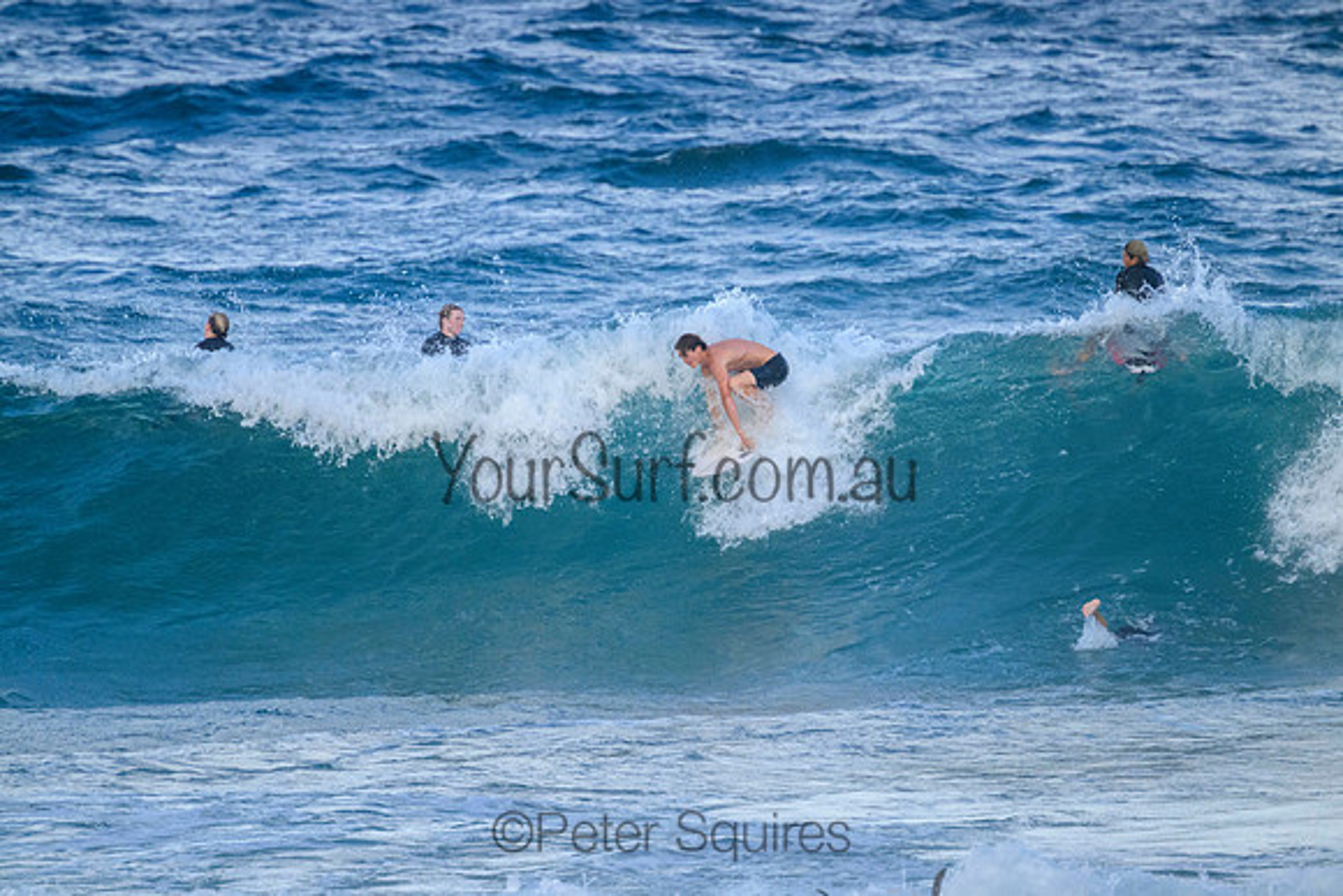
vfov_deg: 1.7
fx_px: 29850
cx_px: 672
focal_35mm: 800
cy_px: 448
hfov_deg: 2.6
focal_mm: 800
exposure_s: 1/1600
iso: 3200
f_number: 11
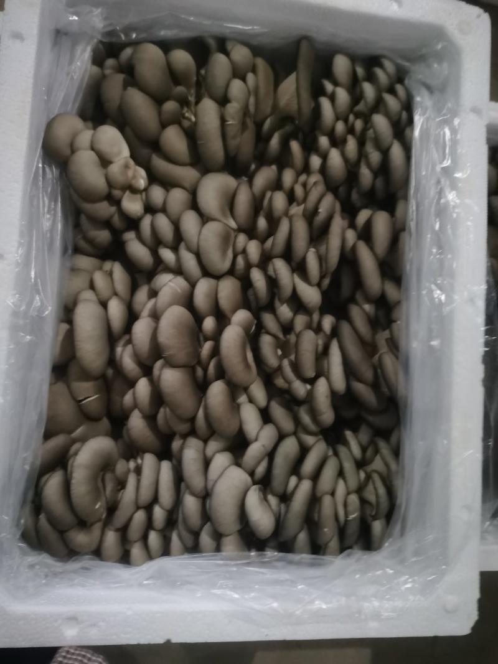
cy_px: 332
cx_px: 249
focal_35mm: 27
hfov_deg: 51.3
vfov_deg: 65.3
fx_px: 518
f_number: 1.8
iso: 1600
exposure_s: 1/16.7
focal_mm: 5.58
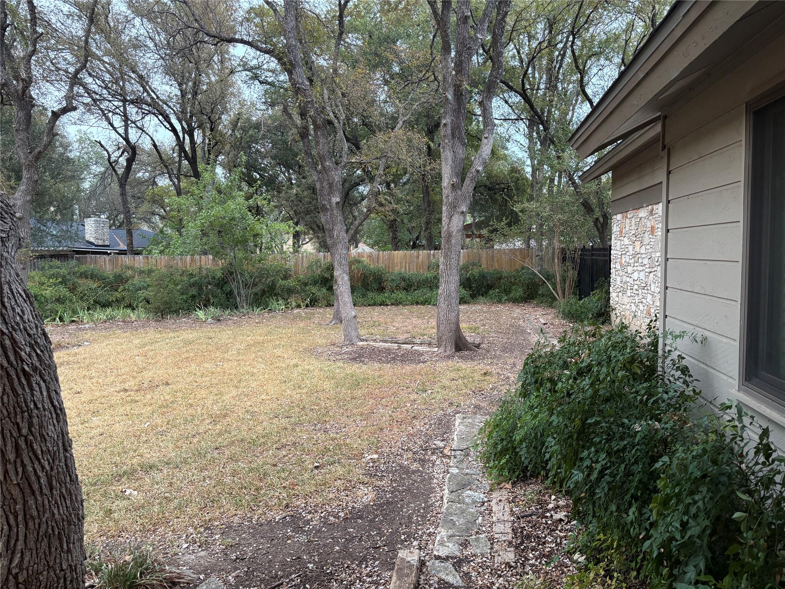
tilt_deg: -3.9
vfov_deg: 53.1
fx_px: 590
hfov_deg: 67.3
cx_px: 392
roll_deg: -0.1
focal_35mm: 26
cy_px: 294
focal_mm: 5.96
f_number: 1.6
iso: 250
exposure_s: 1/60
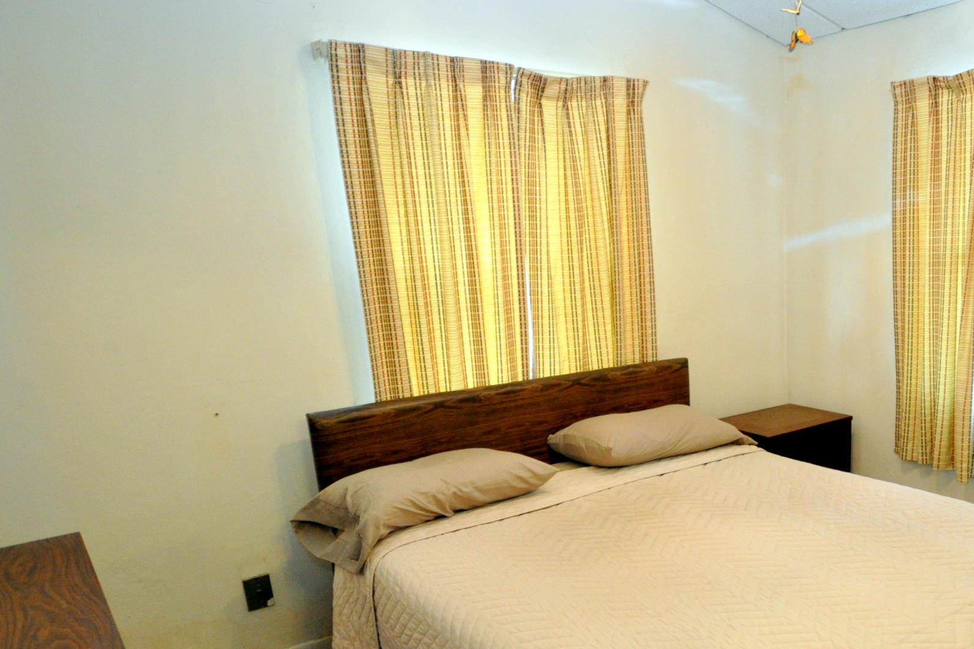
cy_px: 442
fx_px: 757
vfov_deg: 45.6
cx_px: 752
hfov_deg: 61.1
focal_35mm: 28
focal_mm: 10
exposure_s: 1/30
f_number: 4
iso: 900
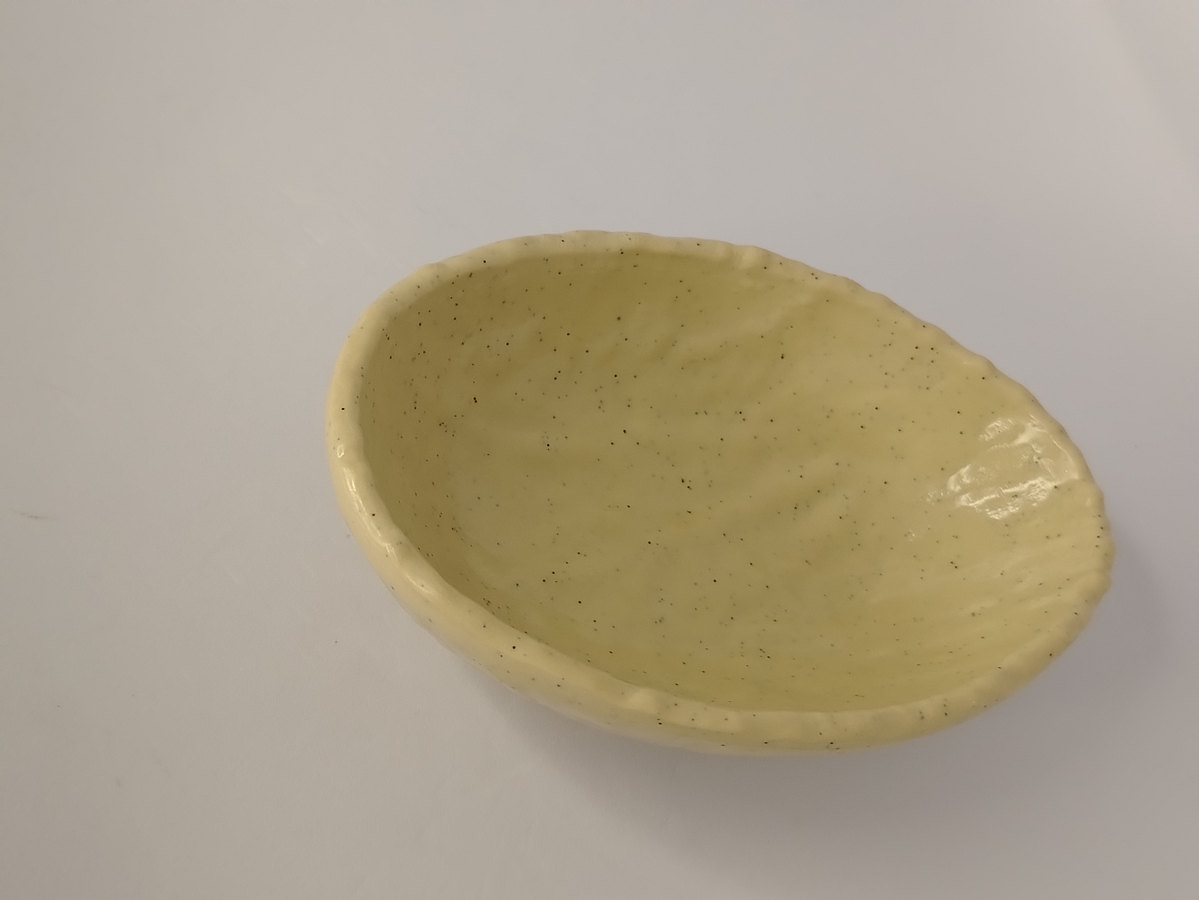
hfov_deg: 39.7
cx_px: 600
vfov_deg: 30.3
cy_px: 450
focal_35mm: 48
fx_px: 1663
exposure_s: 1/100
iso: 409
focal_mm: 5.25
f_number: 1.75
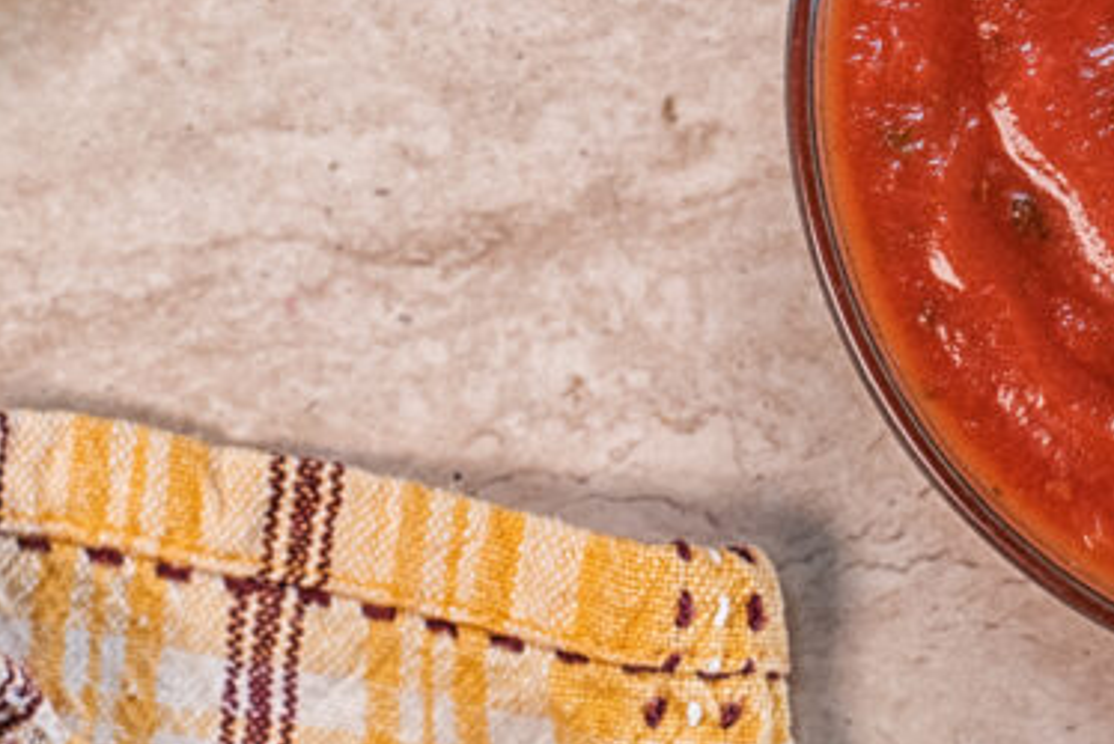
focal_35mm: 137
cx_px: 995
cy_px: -161
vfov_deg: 9.9
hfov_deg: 14.8
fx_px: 4243
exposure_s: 1/125
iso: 1000
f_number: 7.1
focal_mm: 50
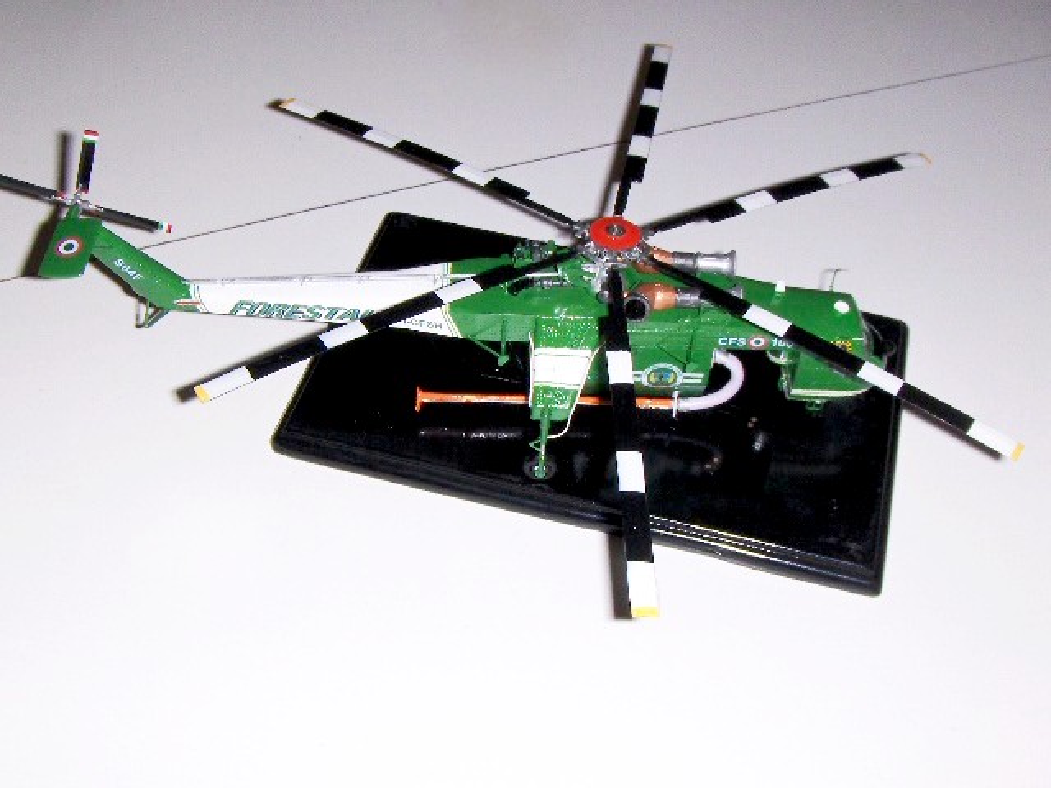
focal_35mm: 46
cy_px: 394
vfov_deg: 31.5
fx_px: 1397
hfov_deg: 41.2
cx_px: 526
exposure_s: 1/60
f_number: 5.2
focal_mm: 7.4
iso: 100
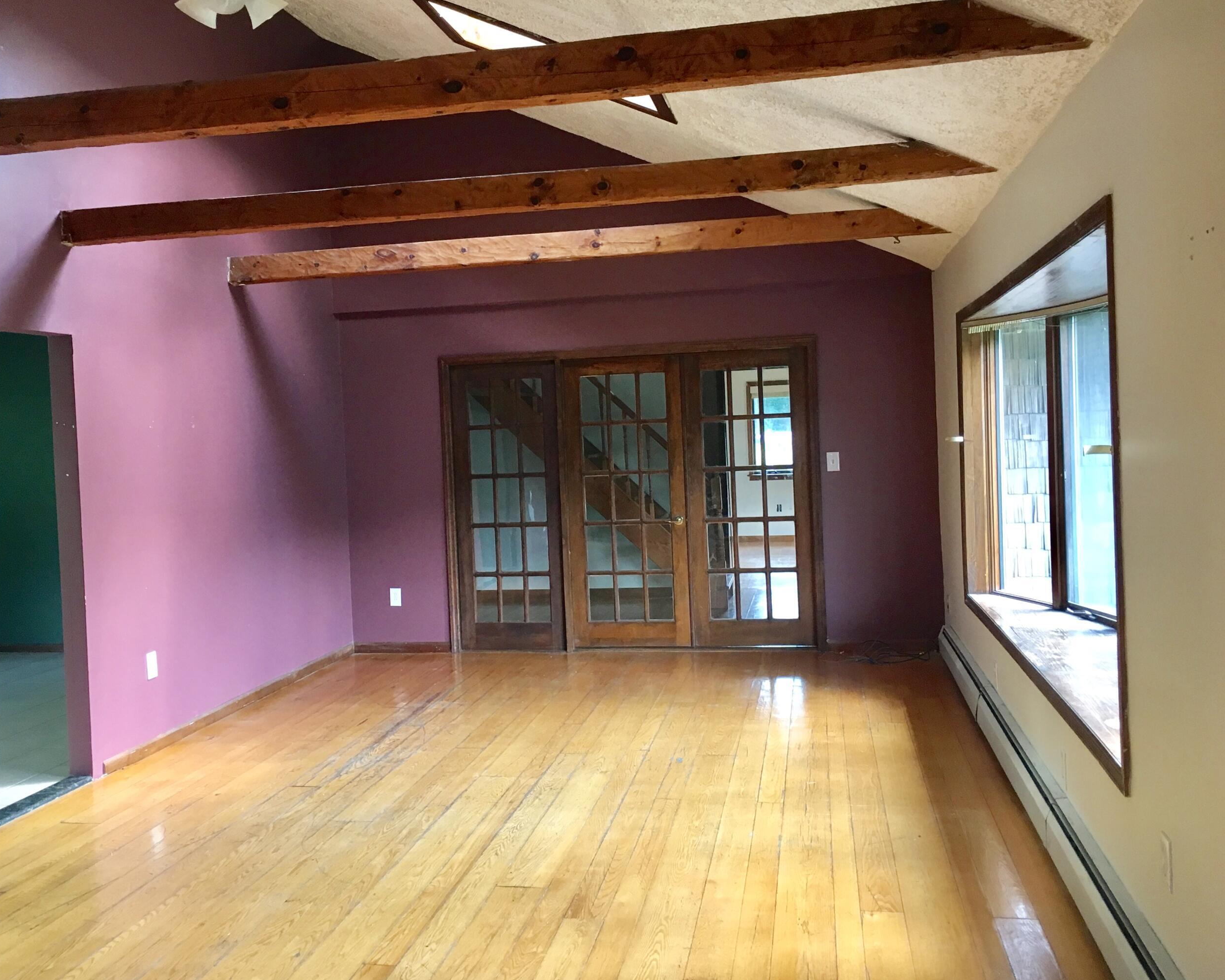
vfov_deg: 43.3
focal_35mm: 34
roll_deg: +2.3
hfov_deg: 52.7
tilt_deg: -0.7
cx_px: 541
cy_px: 454
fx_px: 1233
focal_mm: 4.15
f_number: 2.2
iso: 80
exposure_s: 1/30
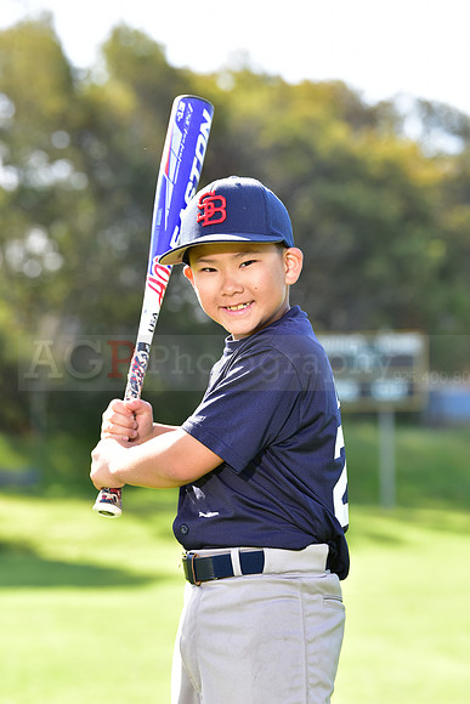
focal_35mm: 135
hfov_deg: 10.2
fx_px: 2642
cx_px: 235
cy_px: 352
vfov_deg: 15.2
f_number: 5
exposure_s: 1/250
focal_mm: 135
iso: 200
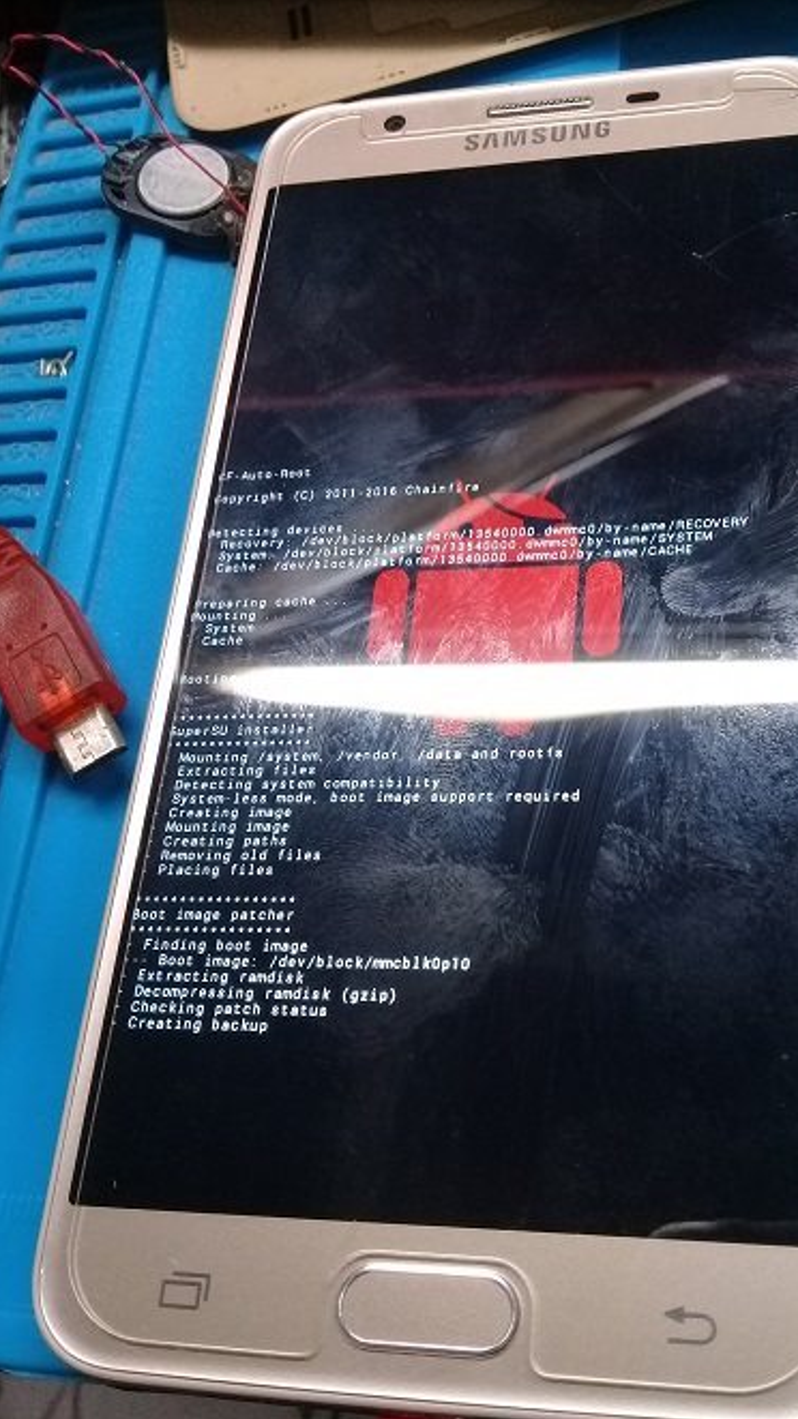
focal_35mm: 34
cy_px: 712
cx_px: 532
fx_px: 1280
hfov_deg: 34.3
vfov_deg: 58.0
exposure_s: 1/40
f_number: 2.2
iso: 160
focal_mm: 3.3
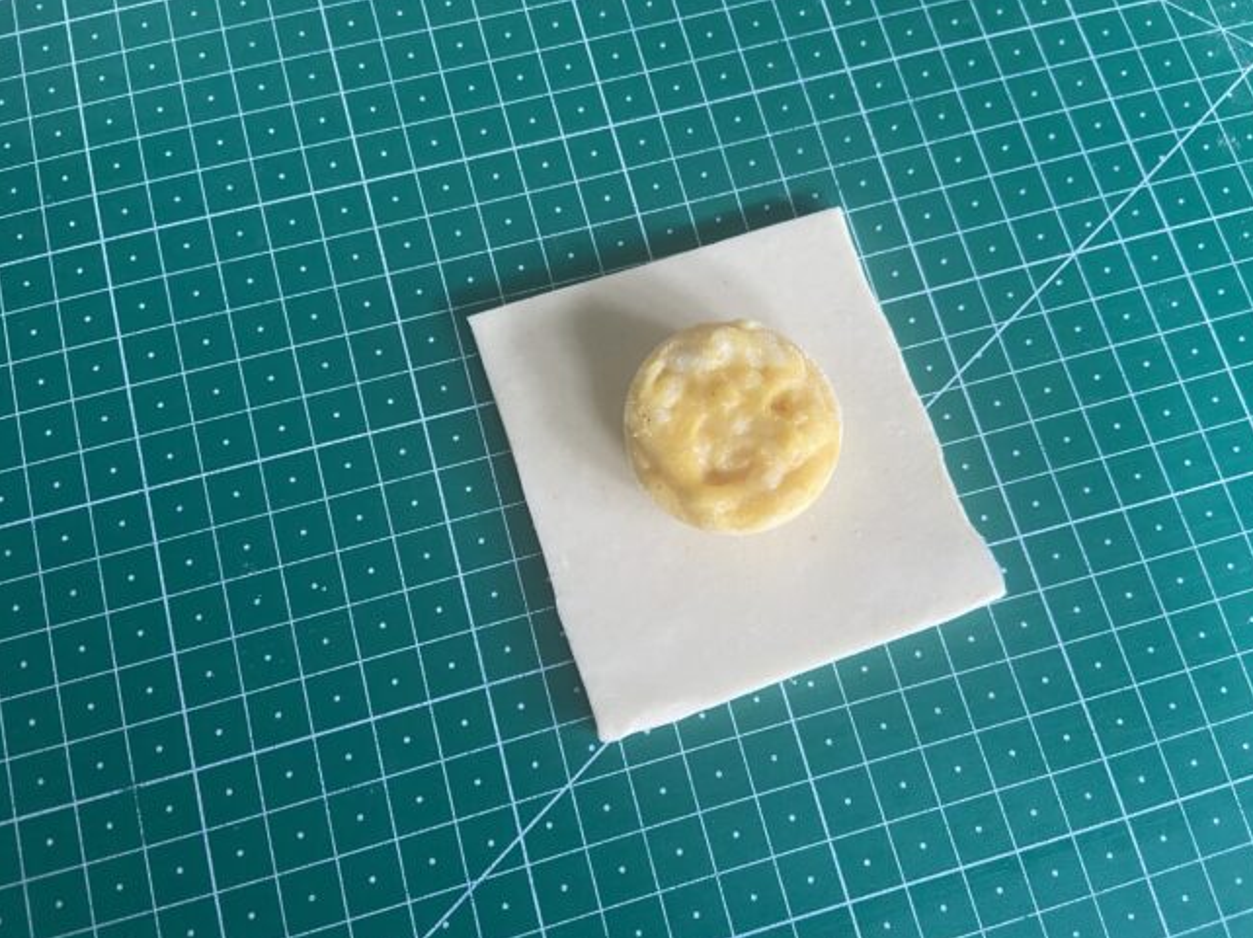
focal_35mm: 27
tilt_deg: -77.1
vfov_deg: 51.3
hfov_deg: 65.3
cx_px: 647
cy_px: 472
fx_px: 977
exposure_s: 1/43
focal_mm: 4.25
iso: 500
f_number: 1.8
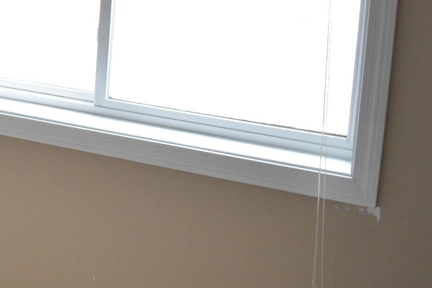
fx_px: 1032
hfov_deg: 20.7
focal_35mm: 86
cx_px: -188
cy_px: 17
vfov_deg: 15.7
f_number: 3.5
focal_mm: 18
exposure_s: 1/30
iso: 1100
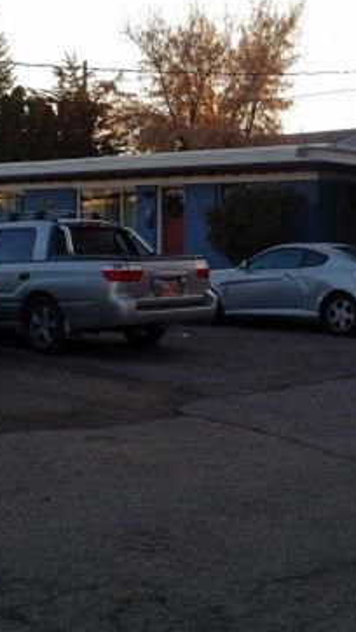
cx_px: 225
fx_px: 871
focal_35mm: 52
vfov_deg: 39.8
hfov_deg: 23.0
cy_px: 269
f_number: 2.2
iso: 50
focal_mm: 4.75
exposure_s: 1/366
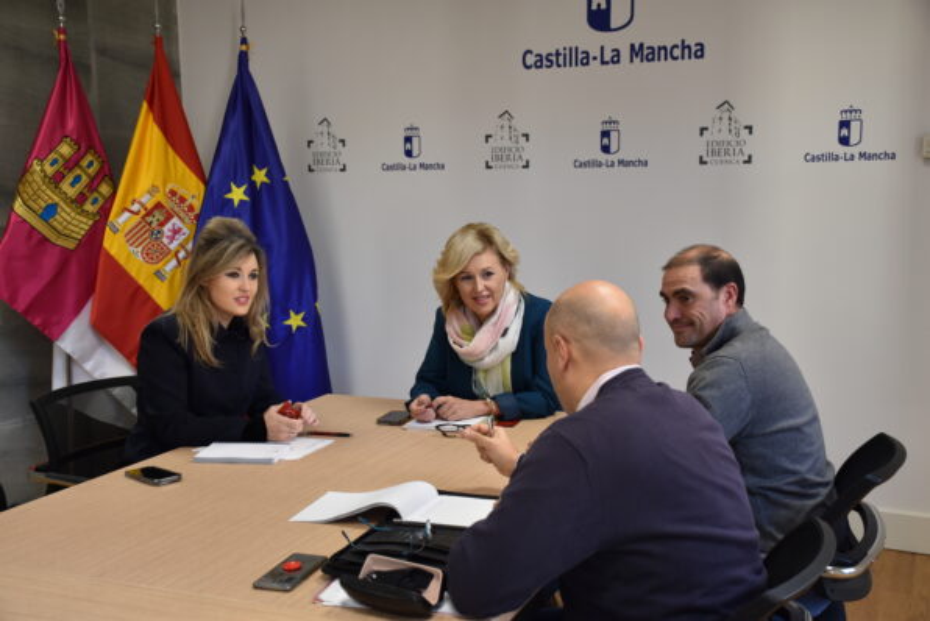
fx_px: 1047
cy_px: 310
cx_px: 465
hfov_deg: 47.9
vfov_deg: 33.0
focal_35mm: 40
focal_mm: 27
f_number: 4
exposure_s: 1/60
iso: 400
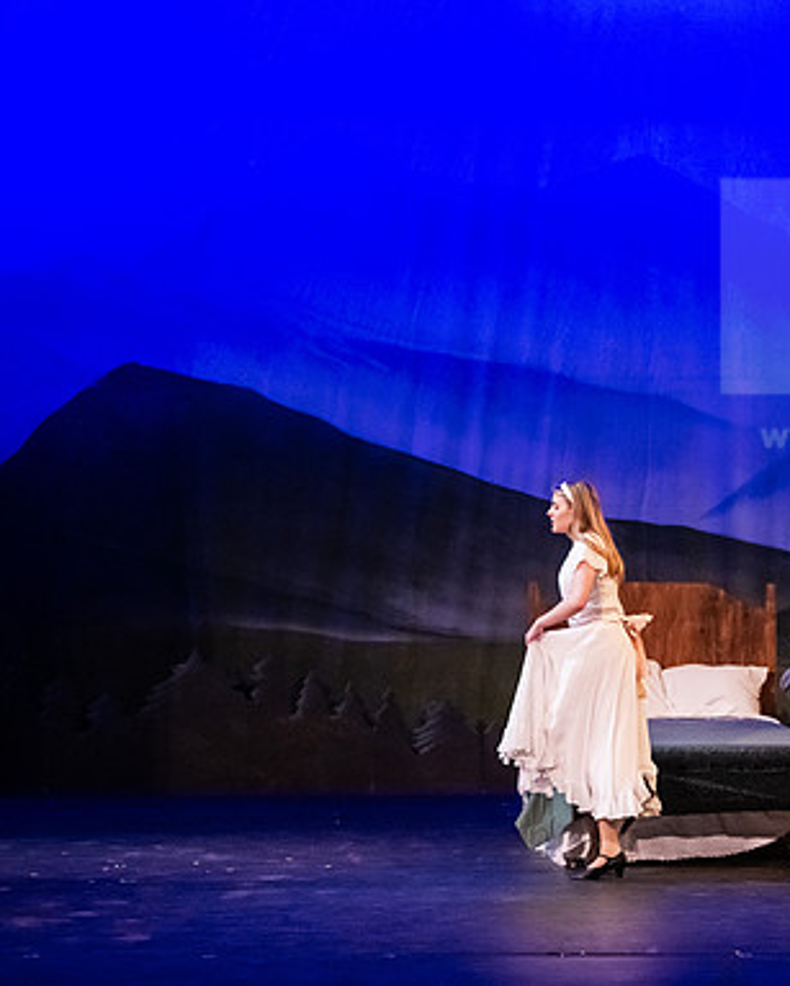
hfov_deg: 11.4
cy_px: 490
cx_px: 643
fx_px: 3941
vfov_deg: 14.3
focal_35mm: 135
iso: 5000
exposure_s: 1/200
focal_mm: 95
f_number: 2.8
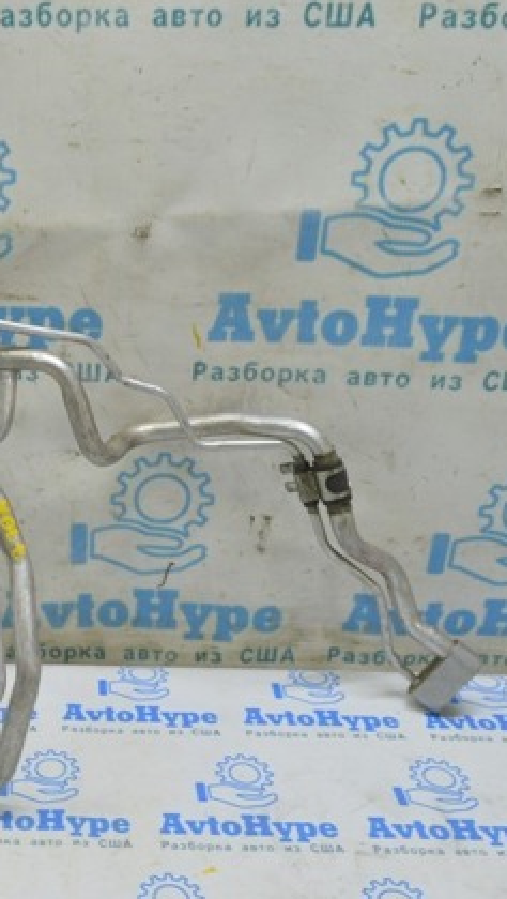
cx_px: 0
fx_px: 1025
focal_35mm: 43
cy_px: 446
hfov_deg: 26.3
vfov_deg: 47.3
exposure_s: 1/20
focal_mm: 18
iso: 400
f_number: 5.6
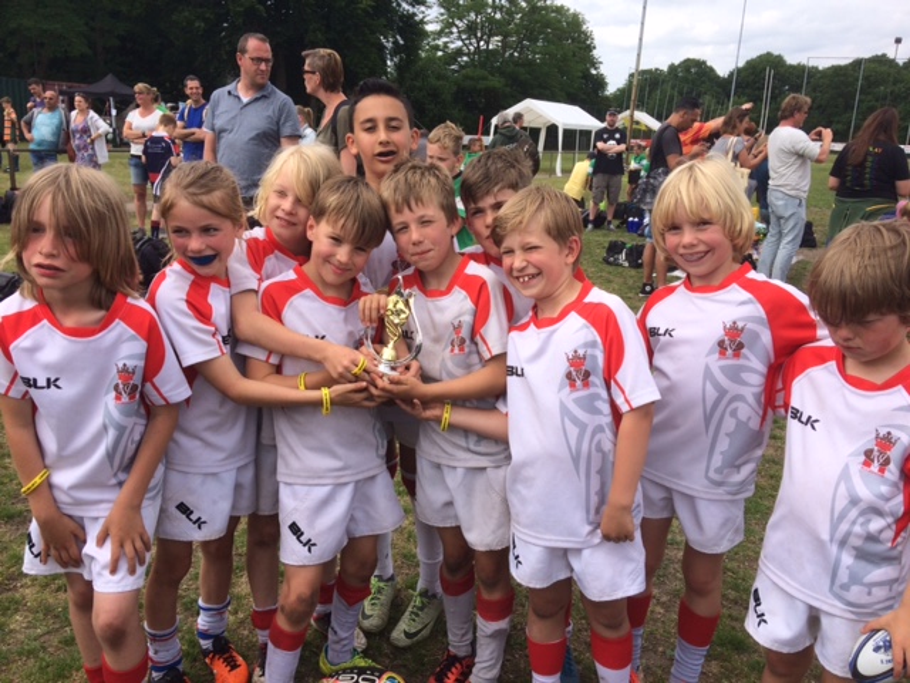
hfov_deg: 61.7
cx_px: 455
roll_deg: -2.8
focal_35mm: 29
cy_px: 342
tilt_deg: -14.2
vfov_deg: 48.2
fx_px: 762
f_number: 2.2
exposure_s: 1/1466
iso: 32
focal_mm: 4.15
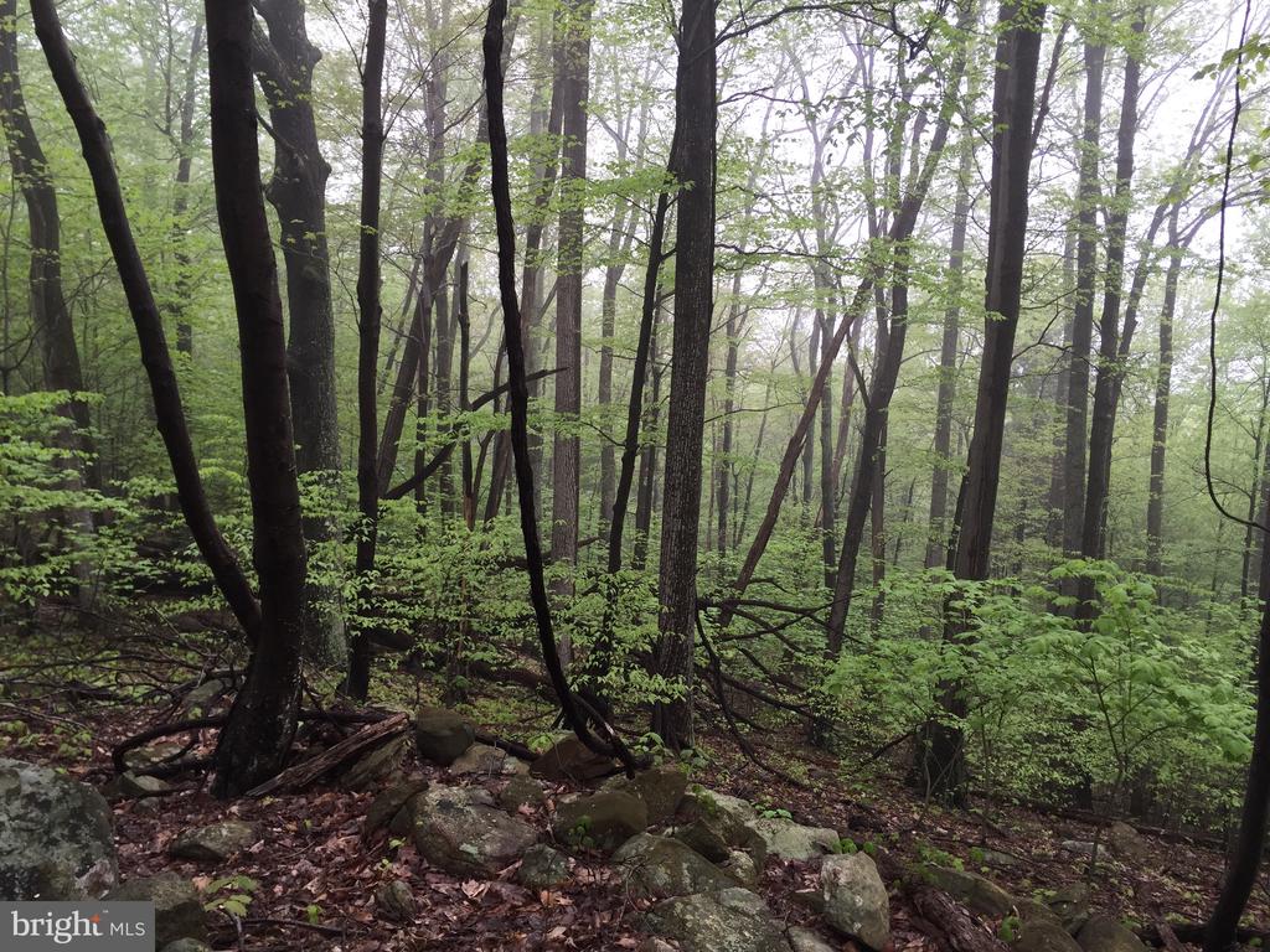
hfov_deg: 61.7
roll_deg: -0.2
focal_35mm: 29
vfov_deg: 48.2
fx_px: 1064
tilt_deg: -5.6
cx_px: 635
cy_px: 476
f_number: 2.2
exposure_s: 1/60
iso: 40
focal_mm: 4.15
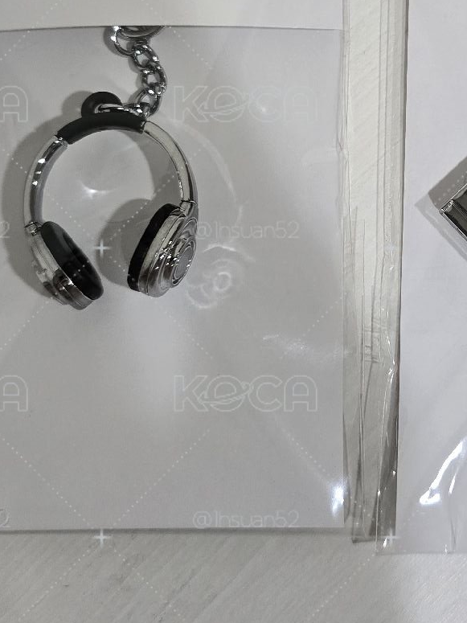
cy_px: 151
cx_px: 391
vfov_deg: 33.1
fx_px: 1026
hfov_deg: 25.1
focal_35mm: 57
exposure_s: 1/120
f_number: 1.7
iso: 400
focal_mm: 6.3
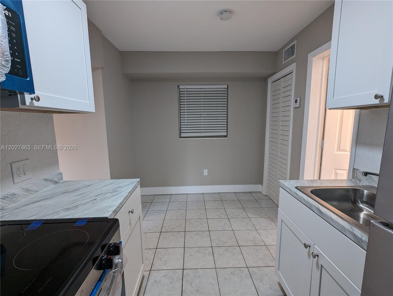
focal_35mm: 16
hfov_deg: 94.4
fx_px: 182
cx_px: 196
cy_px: 148
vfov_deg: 78.2
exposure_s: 1/40
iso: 113
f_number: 2.2
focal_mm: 2.35
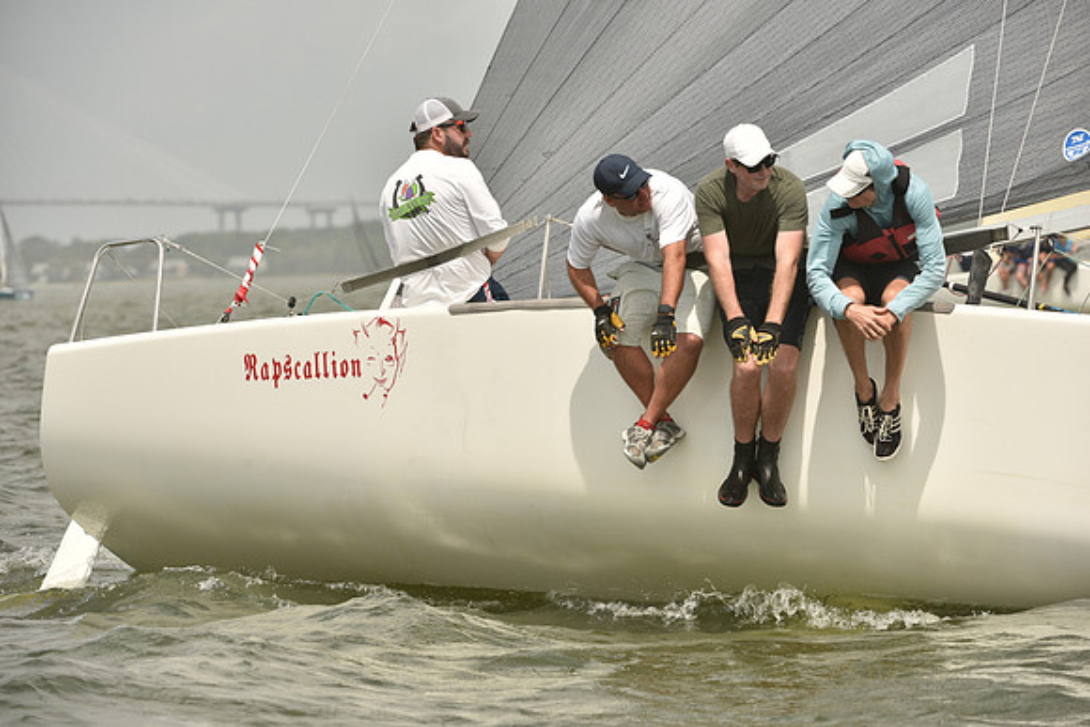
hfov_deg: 8.2
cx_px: 545
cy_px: 364
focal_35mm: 250
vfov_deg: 5.5
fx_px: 7571
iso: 320
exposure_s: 1/1250
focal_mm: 250
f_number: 8
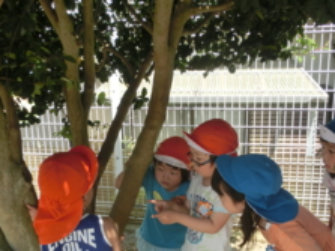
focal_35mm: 43
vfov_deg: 33.0
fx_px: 416
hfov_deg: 43.9
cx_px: 173
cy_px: 186
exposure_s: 1/320
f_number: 3
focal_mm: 4.24
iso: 80
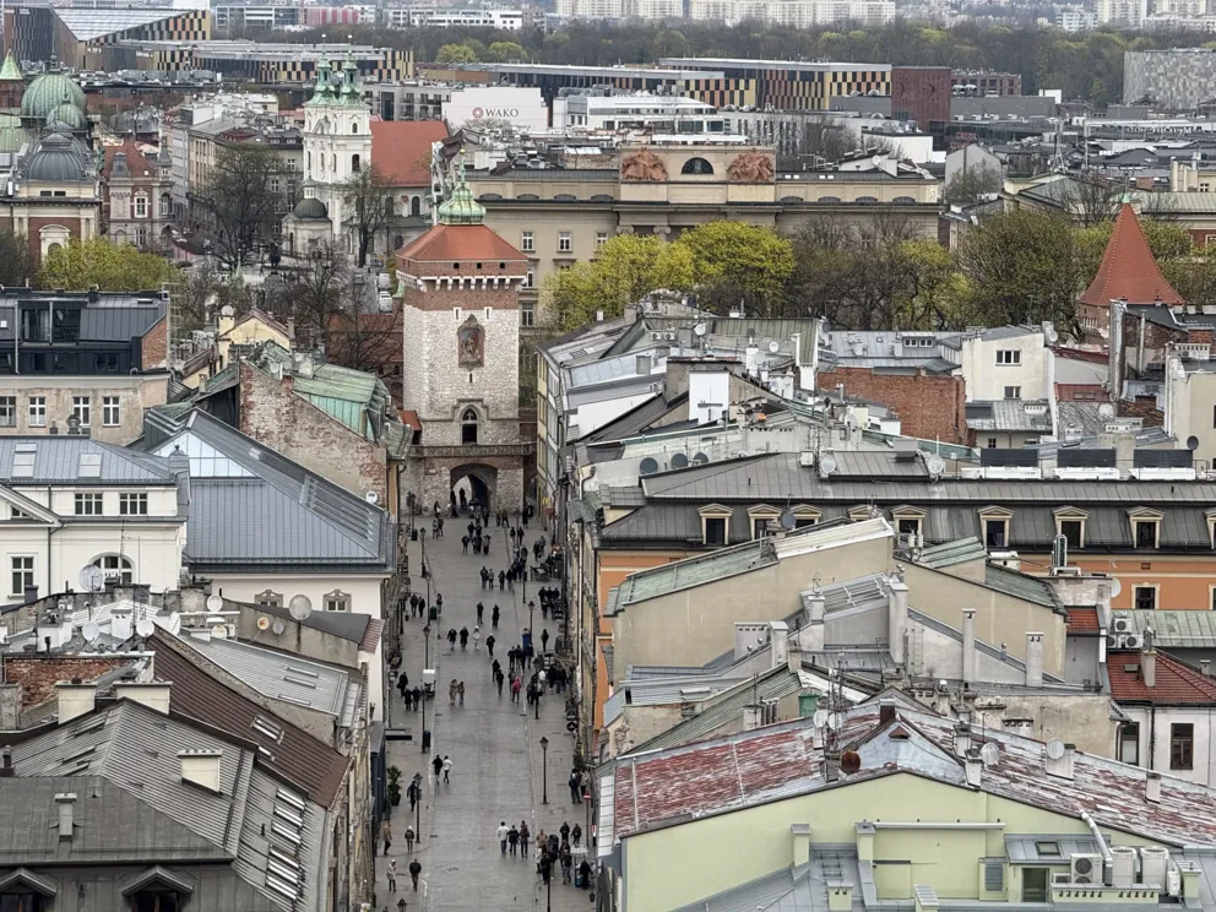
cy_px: 456
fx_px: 4215
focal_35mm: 120
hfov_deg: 16.4
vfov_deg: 12.3
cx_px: 608
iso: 50
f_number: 2.8
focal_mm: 15.66
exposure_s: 1/209
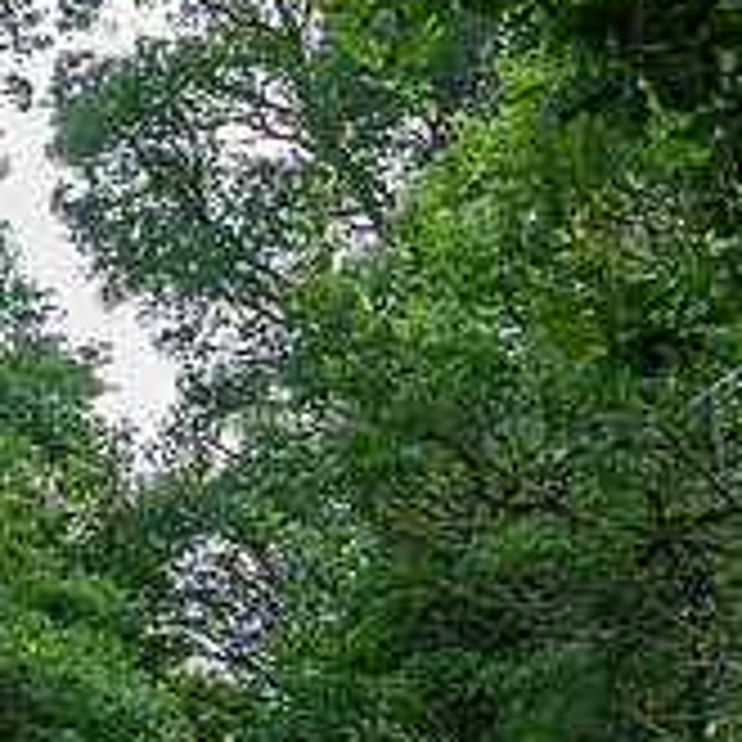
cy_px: 1041
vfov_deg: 15.9
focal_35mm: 102
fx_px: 2474
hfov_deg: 17.0
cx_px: 183
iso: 200
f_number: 6.3
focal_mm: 12
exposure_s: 1/50
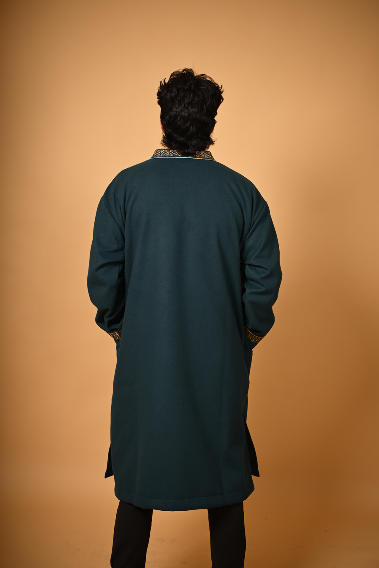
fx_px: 790
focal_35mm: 50
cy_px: 284
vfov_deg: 39.6
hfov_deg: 27.0
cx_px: 190
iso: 160
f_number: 2.2
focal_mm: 50
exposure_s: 1/1000
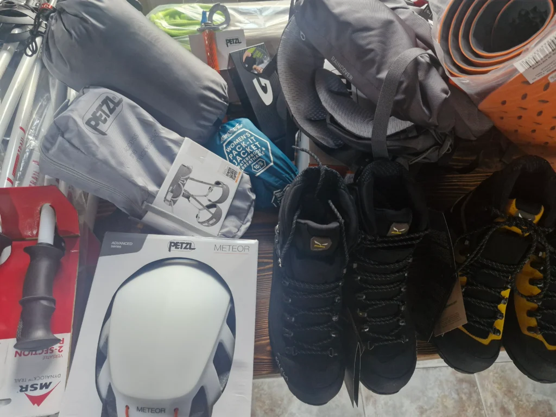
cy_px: 208
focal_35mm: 23
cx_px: 278
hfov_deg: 73.9
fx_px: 369
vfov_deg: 58.9
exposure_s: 1/100
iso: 800
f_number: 1.8
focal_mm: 5.54
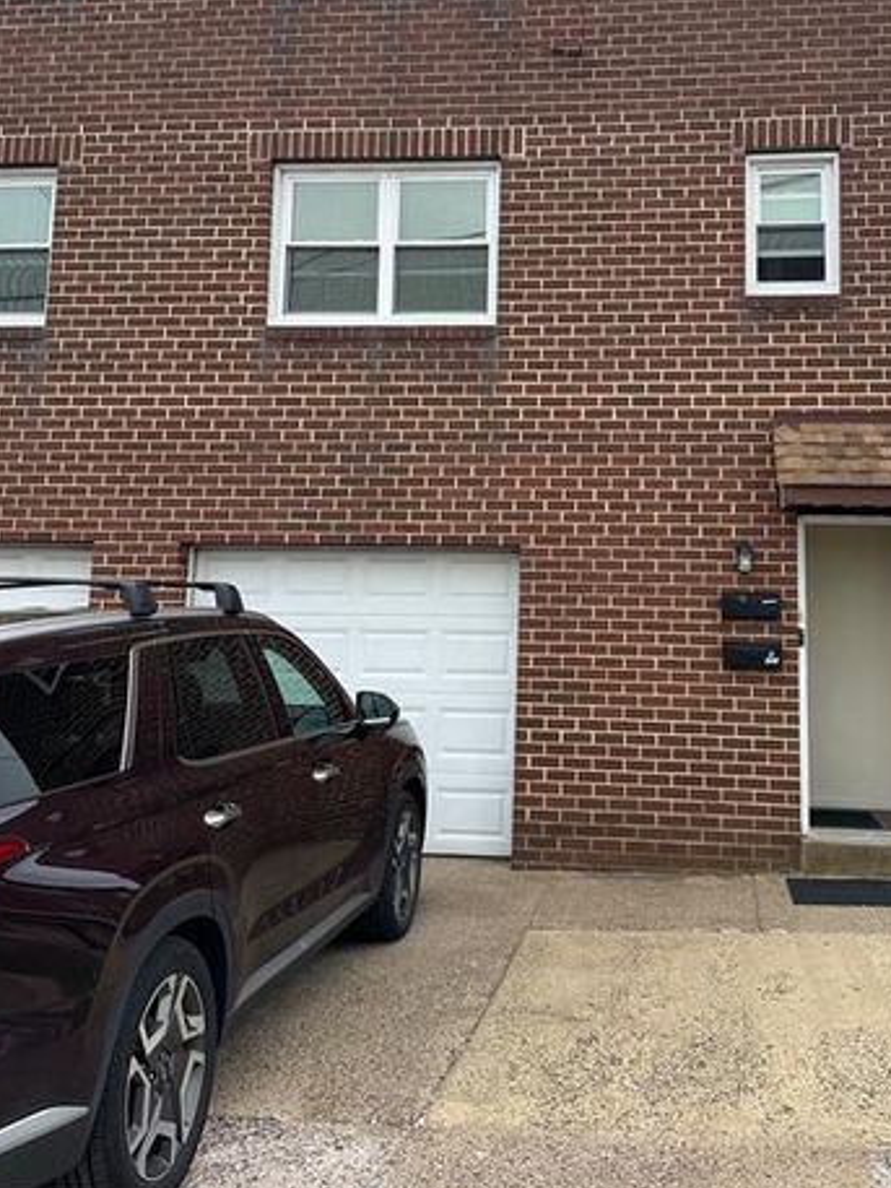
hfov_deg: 40.3
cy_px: 420
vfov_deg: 51.9
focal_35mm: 35
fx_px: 1201
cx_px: 577
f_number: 1.78
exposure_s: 1/2469
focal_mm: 6.86
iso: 80
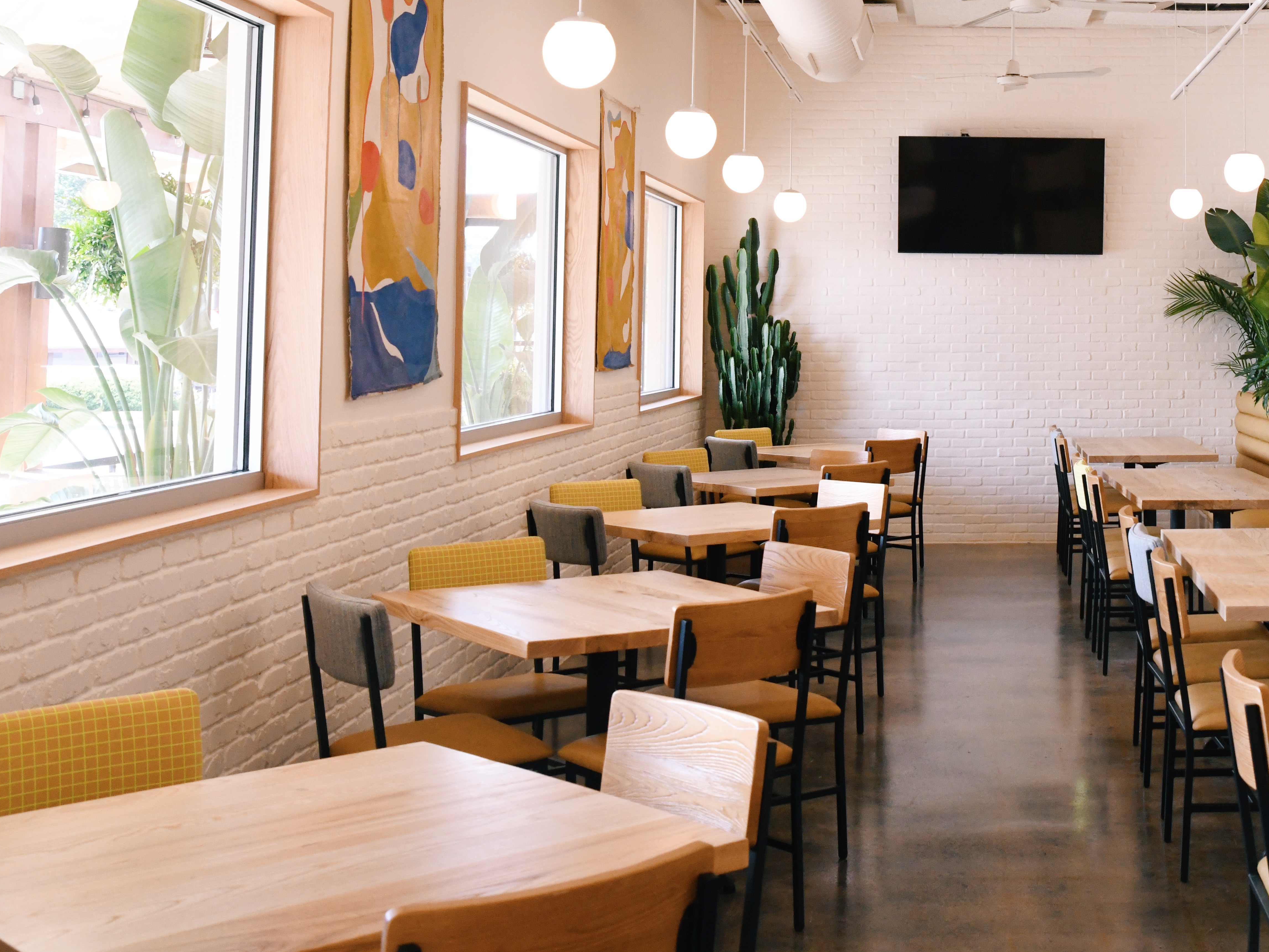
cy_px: 218
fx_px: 1833
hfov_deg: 36.9
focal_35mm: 50
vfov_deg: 28.6
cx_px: 1010
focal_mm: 29
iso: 2000
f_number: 6.3
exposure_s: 1/125
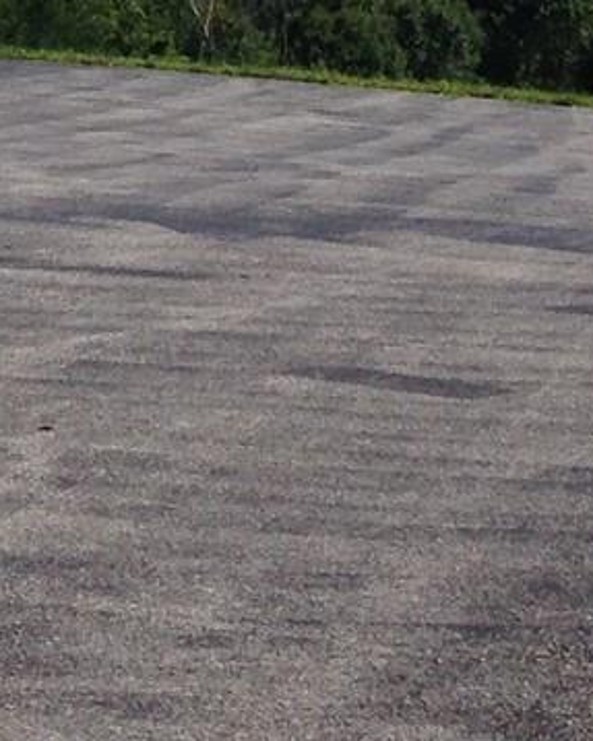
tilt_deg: +3.6
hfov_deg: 8.2
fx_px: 4038
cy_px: -561
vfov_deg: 10.0
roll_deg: +0.4
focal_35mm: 184
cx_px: -403
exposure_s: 1/2358
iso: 50
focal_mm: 4.12
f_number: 2.4
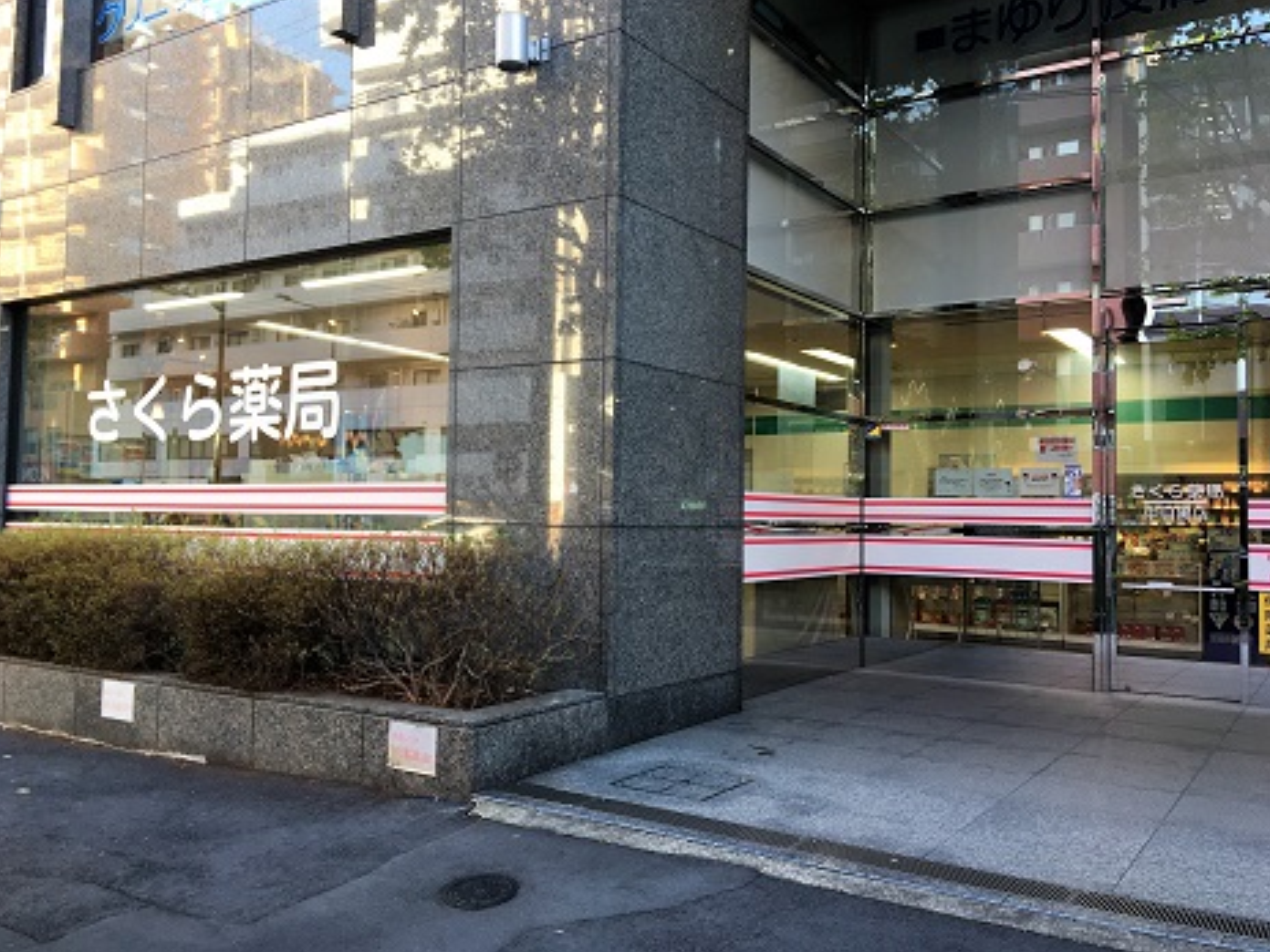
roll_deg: -1.4
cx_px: 624
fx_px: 1101
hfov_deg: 60.0
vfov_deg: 46.8
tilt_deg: +3.8
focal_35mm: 30
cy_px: 462
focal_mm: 4.15
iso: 32
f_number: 2.2
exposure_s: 1/60
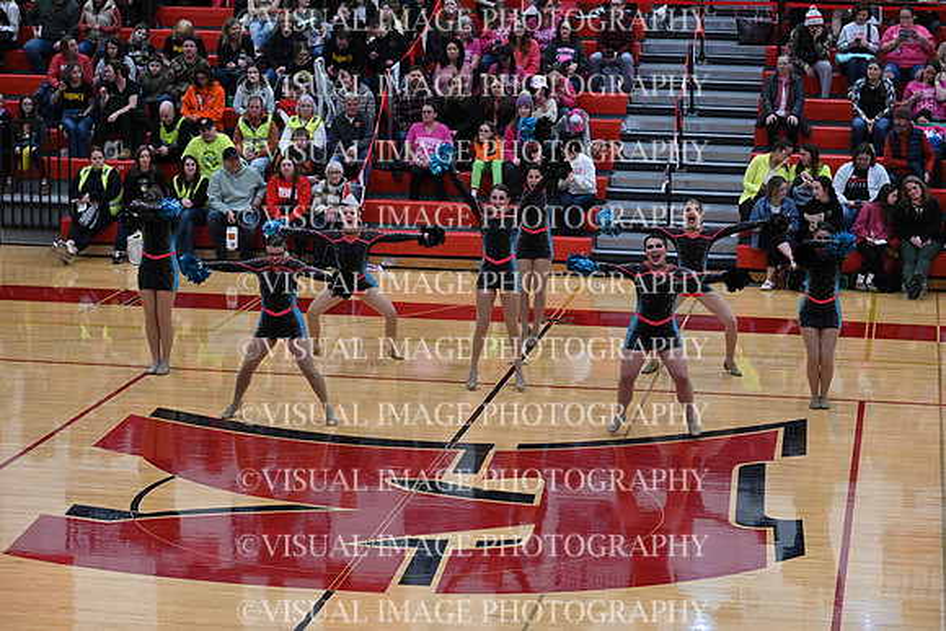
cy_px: 316
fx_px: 2602
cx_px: 473
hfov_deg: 20.6
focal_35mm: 99
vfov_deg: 13.8
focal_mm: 99
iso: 4000
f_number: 4
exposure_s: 1/400
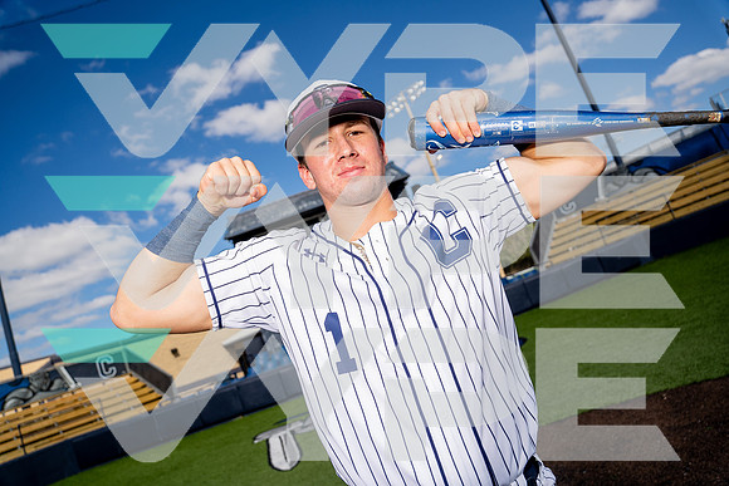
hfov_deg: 73.7
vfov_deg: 53.2
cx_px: 364
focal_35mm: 24
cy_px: 243
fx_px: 486
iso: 100
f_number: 4
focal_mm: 24
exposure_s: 1/1250
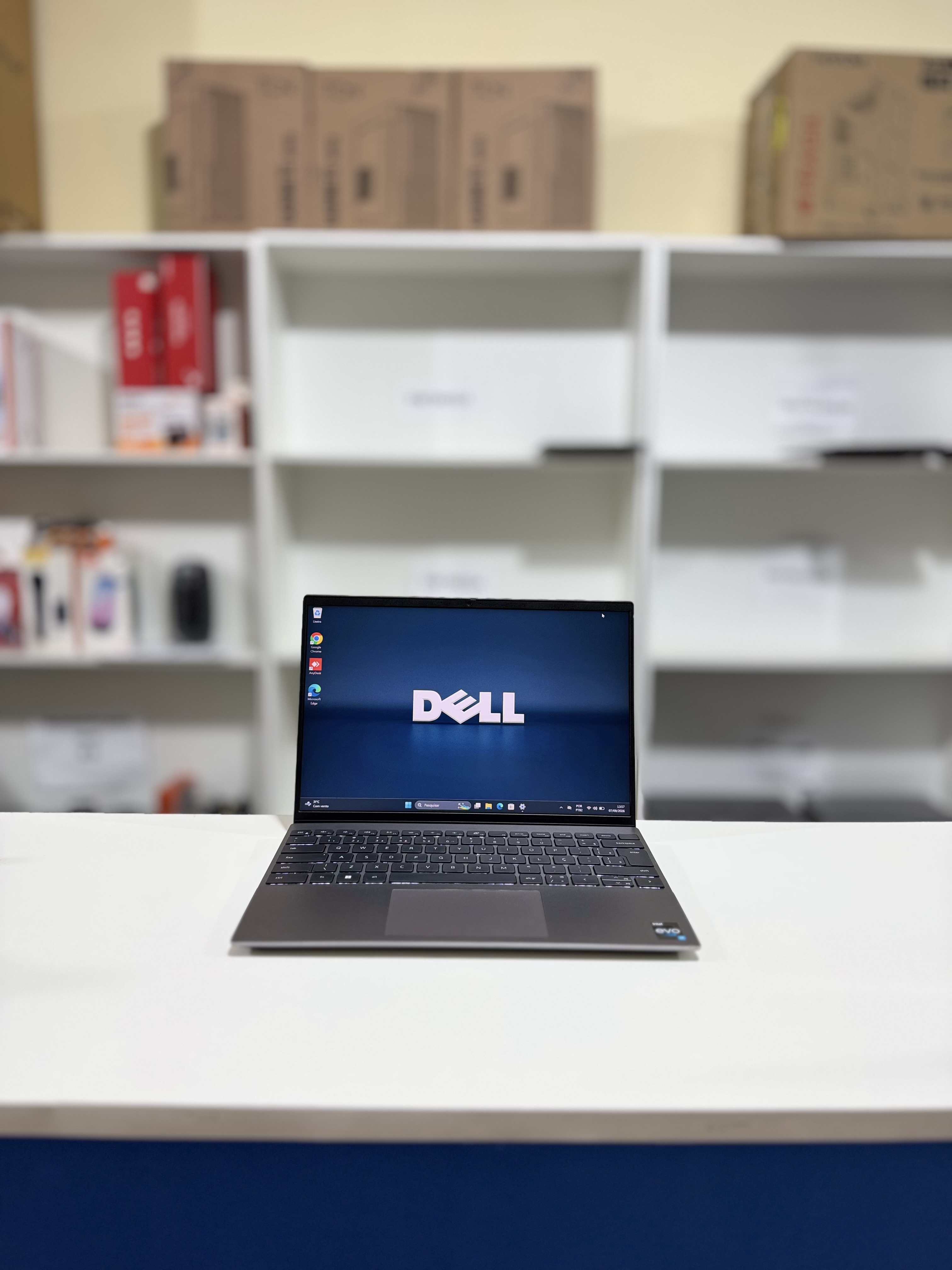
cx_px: 476
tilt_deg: -7.8
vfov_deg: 71.6
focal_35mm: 24
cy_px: 635
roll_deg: +0.5
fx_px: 880
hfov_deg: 56.8
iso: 125
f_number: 1.78
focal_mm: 6.76
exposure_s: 1/60
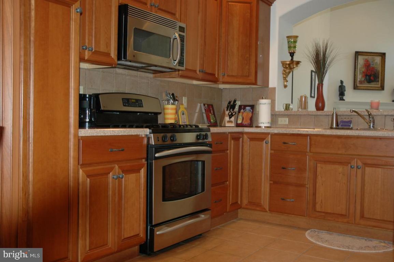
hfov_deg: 51.3
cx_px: 197
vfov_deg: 35.4
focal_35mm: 38
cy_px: 131
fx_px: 410
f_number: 3.8
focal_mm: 25
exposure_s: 1/60
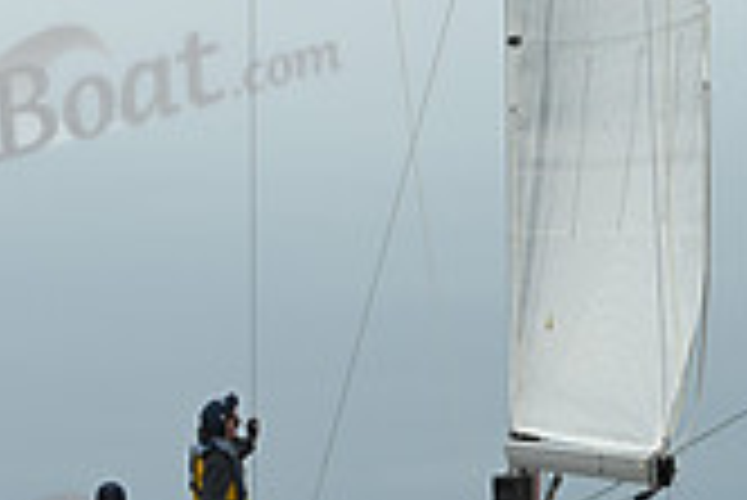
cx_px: 576
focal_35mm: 245
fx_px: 5088
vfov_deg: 5.6
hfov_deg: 8.4
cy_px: 291
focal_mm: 70
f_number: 8
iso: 400
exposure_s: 1/800
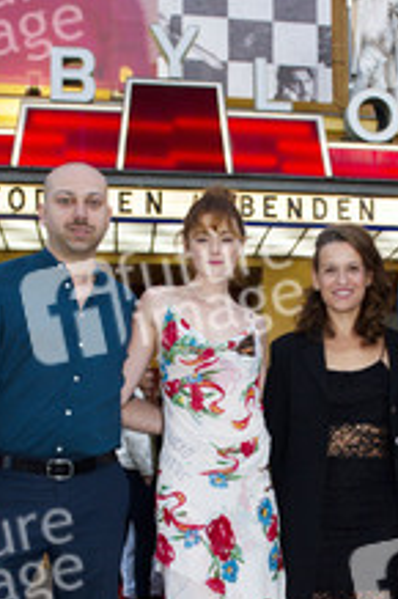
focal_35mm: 44
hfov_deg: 30.4
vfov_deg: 43.3
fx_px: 731
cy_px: 437
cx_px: 242
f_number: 4.5
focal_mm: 24
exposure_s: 1/200
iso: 800
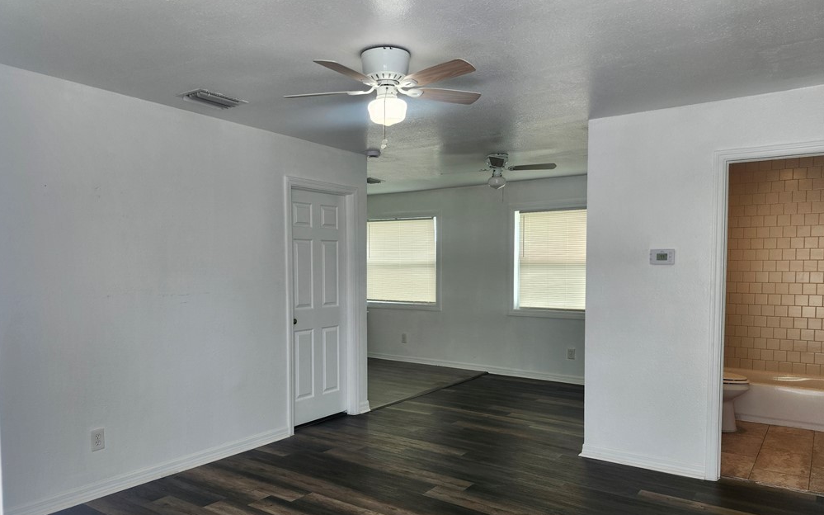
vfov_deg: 49.1
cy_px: 295
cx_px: 404
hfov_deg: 72.5
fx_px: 561
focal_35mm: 25
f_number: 1.8
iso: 100
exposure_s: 1/180
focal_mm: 5.54
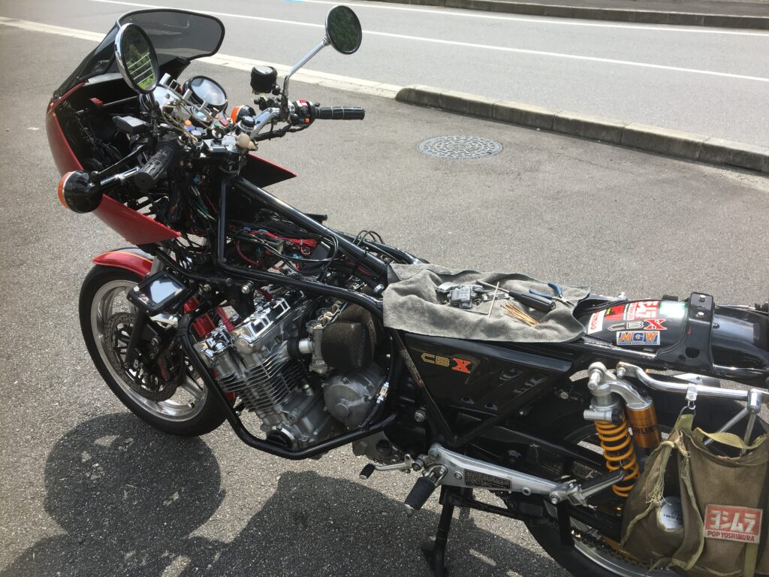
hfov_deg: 61.7
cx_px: 384
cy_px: 288
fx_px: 644
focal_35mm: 29
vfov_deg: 48.2
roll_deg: +2.1
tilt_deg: -26.9
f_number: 2.2
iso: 25
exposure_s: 1/754
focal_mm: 4.15
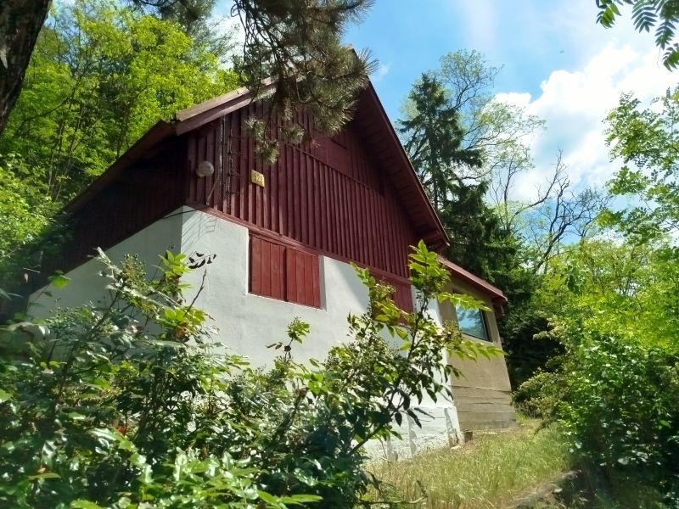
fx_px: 471
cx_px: 340
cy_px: 254
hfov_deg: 71.6
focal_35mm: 24
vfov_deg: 56.8
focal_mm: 5.31
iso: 50
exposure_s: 1/1308
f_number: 1.7
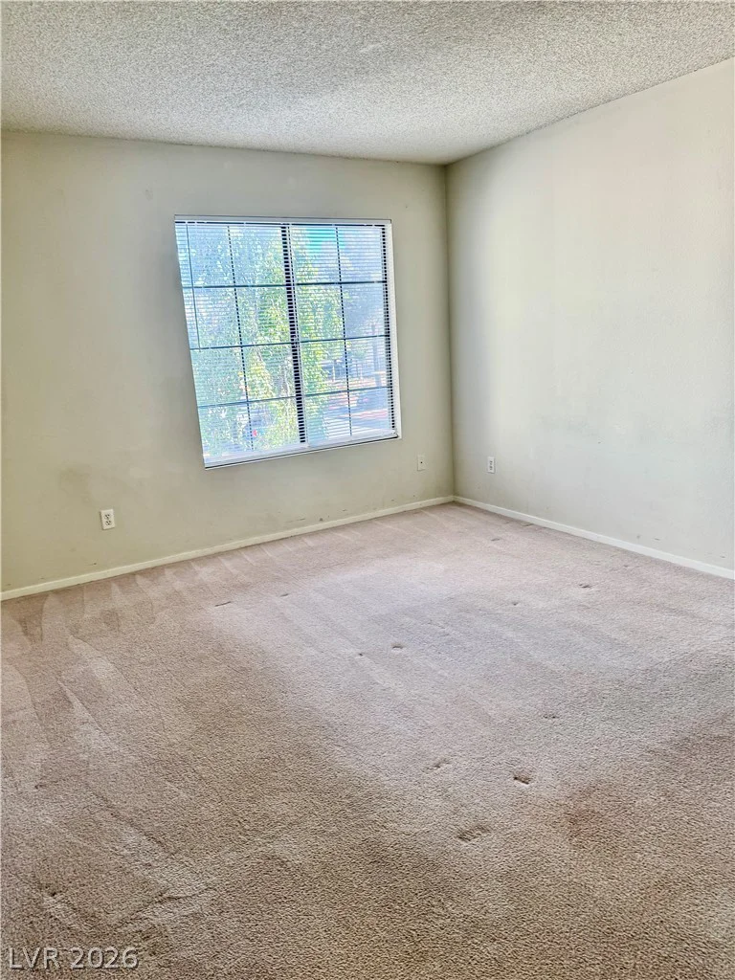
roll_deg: +5.1
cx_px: 368
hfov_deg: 56.8
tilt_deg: -13.0
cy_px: 490
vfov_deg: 71.6
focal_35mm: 24
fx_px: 679
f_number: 1.78
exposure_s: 1/120
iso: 100
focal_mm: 6.76
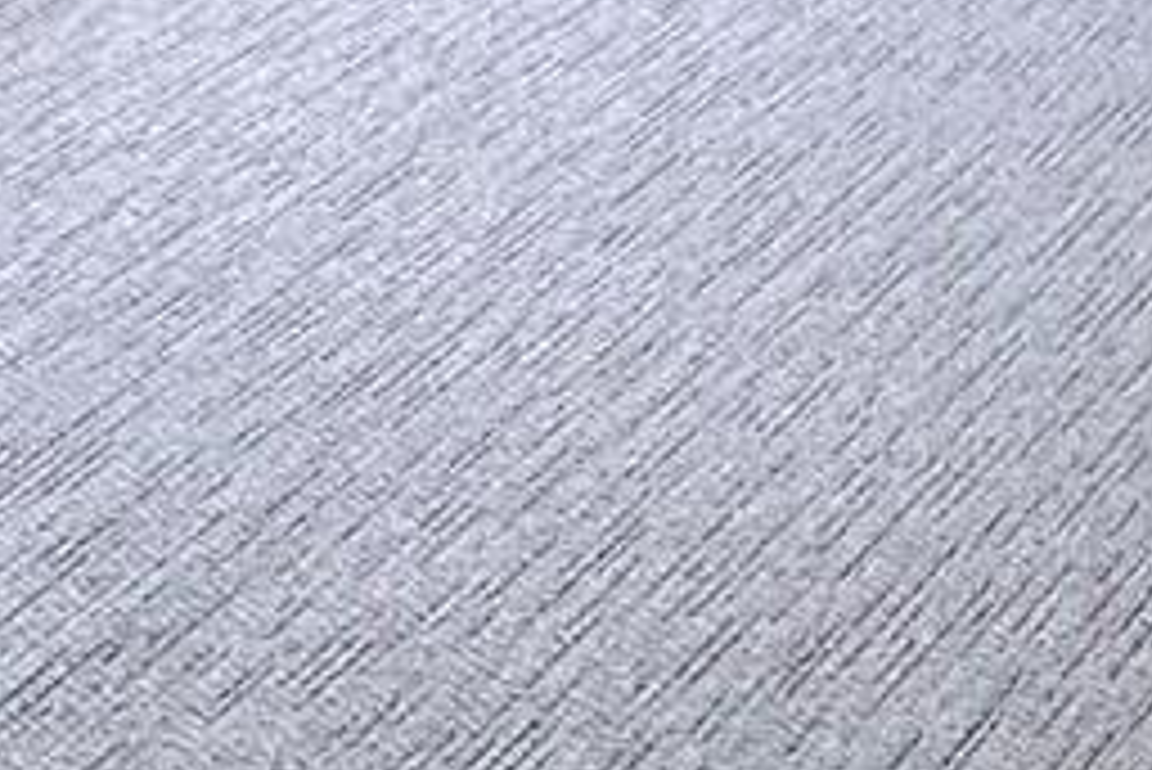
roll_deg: +1.1
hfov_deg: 21.4
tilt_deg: -5.8
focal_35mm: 91
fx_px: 2914
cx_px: 1206
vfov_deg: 10.8
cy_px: -1477
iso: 64
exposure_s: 1/99
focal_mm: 2.22
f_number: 2.2
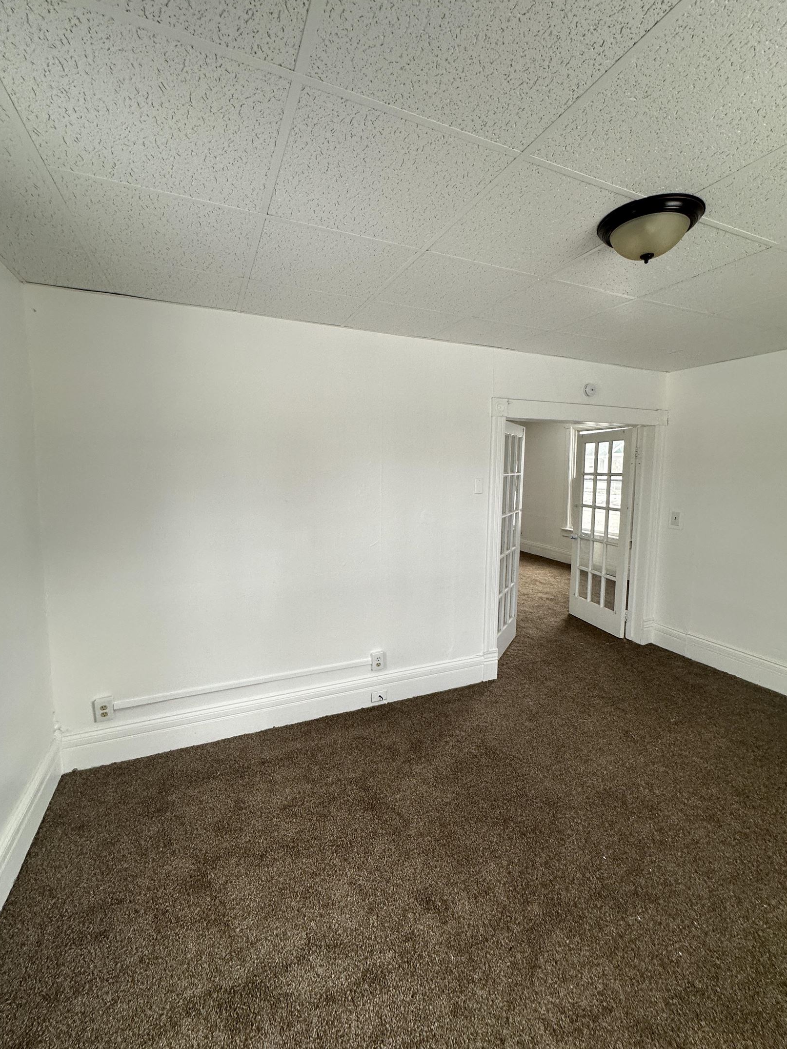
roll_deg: -2.0
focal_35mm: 15
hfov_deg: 81.7
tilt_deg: -6.0
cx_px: 402
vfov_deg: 98.1
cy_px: 510
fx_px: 455
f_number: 2.2
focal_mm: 2.22
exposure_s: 1/99
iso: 100
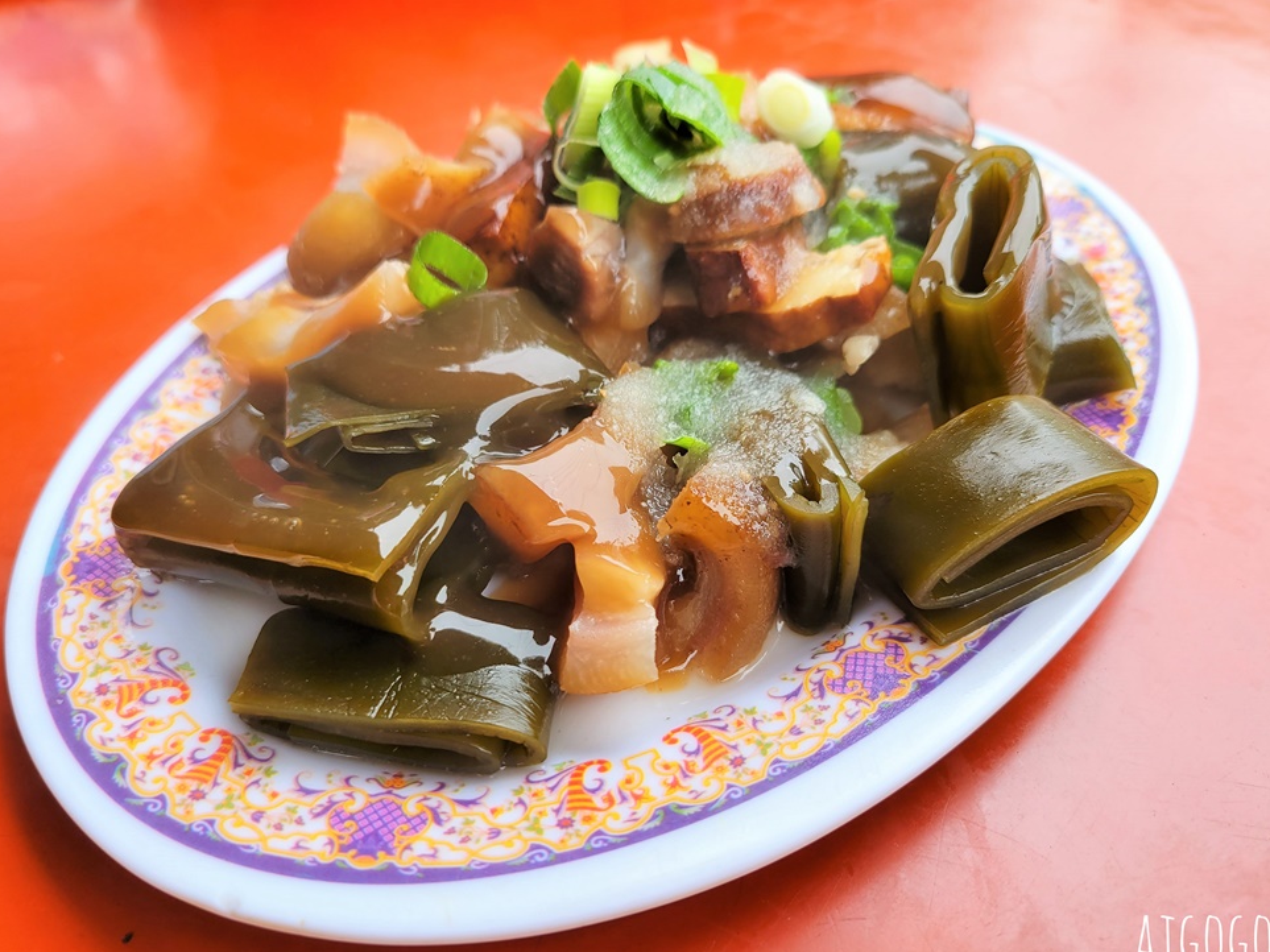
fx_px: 990
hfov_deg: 65.3
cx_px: 626
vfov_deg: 51.3
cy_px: 492
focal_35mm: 27
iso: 40
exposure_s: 1/245
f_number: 1.8
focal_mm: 5.4
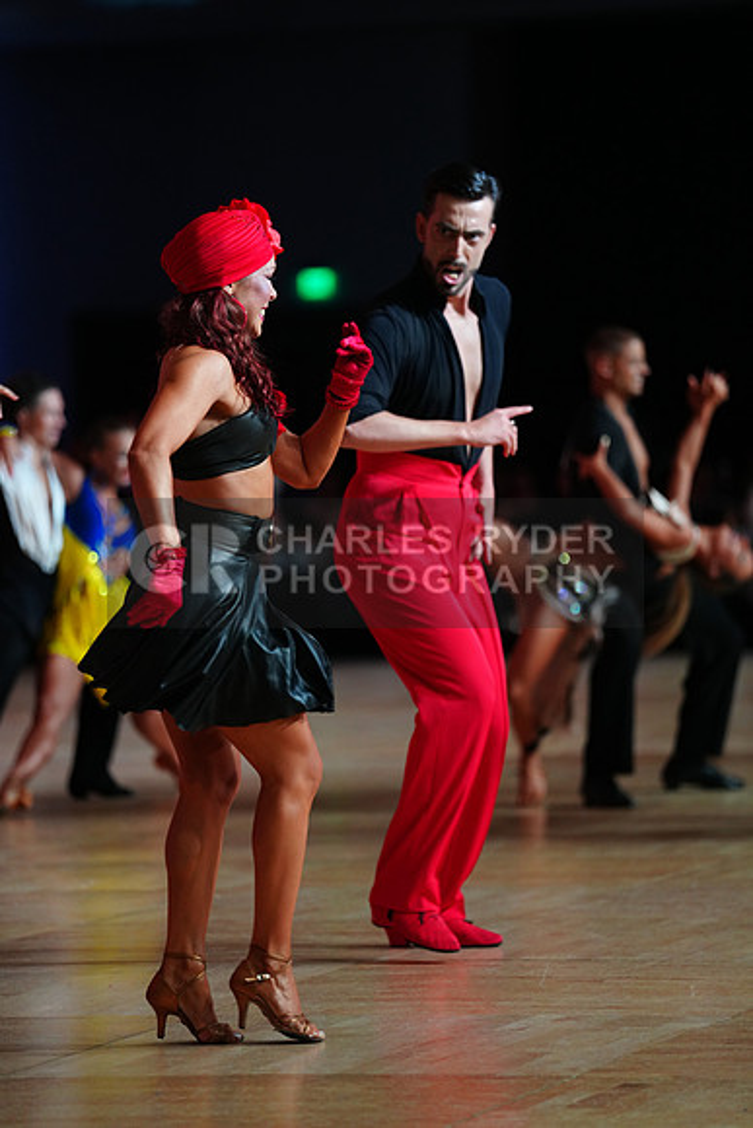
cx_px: 376
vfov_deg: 11.4
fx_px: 5644
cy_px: 564
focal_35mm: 180
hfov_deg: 7.6
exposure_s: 1/320
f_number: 2.8
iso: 2000
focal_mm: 180
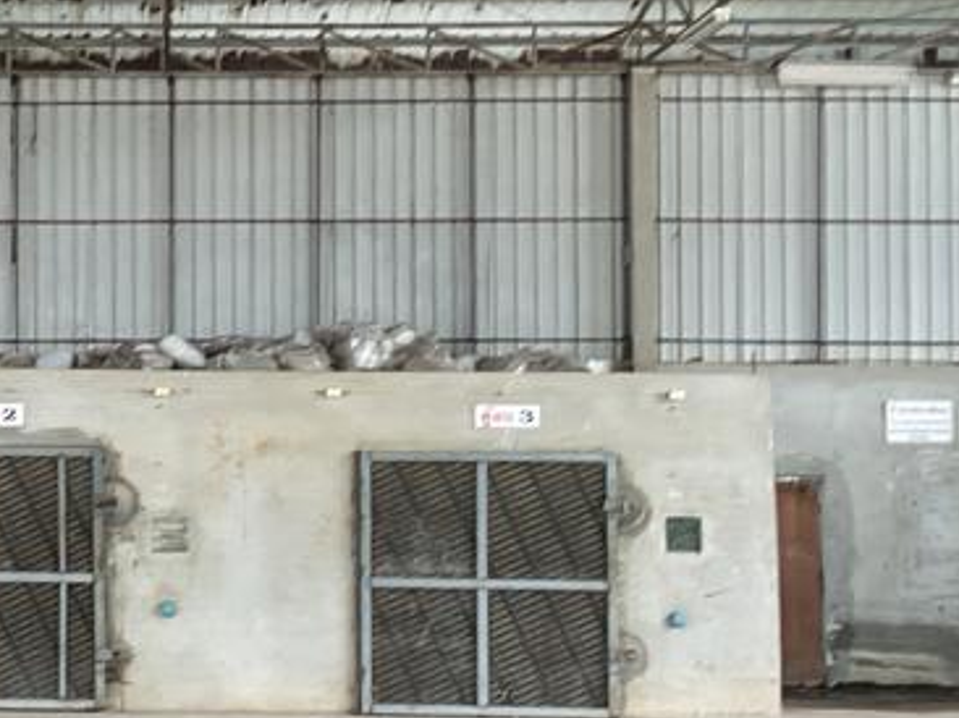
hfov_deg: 21.0
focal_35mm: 91
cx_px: 51
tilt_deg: +4.9
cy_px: 362
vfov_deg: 16.2
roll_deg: -2.1
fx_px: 2519
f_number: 1.8
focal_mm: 3
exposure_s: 1/120
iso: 40
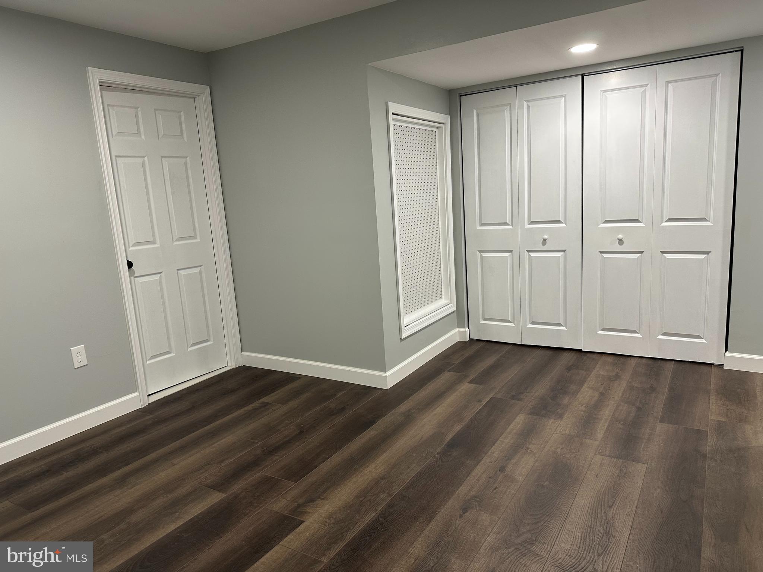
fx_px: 529
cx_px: 382
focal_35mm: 24
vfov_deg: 56.8
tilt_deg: -9.1
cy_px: 286
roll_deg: +3.3
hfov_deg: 71.6
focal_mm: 6.86
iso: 125
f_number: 1.78
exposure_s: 1/60
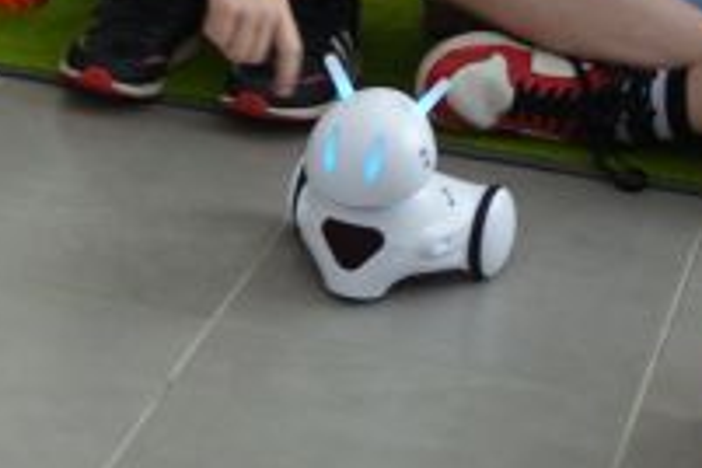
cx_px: -251
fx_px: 3159
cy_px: -145
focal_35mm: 162
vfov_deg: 8.4
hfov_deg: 12.2
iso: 125
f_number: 2.8
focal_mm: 18.59
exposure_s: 1/60
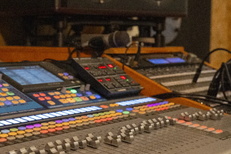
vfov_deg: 16.5
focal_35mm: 83
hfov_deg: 24.0
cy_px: 68
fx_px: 532
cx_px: 36
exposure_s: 1/160
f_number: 4
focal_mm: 31
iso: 6400
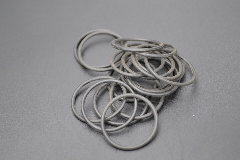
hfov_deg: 24.6
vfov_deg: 16.6
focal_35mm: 82
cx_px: 120
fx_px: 550
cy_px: 80
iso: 800
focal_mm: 55
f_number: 5.6
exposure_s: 1/50
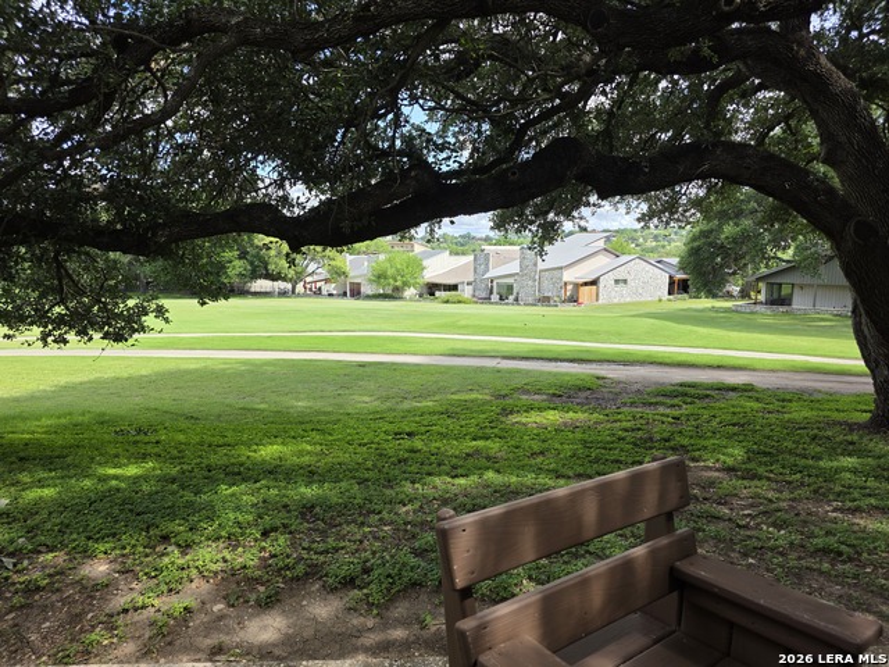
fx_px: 591
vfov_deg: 58.9
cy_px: 334
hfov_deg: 73.9
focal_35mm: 23
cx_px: 444
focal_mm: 6.3
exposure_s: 1/1695
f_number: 1.7
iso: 80
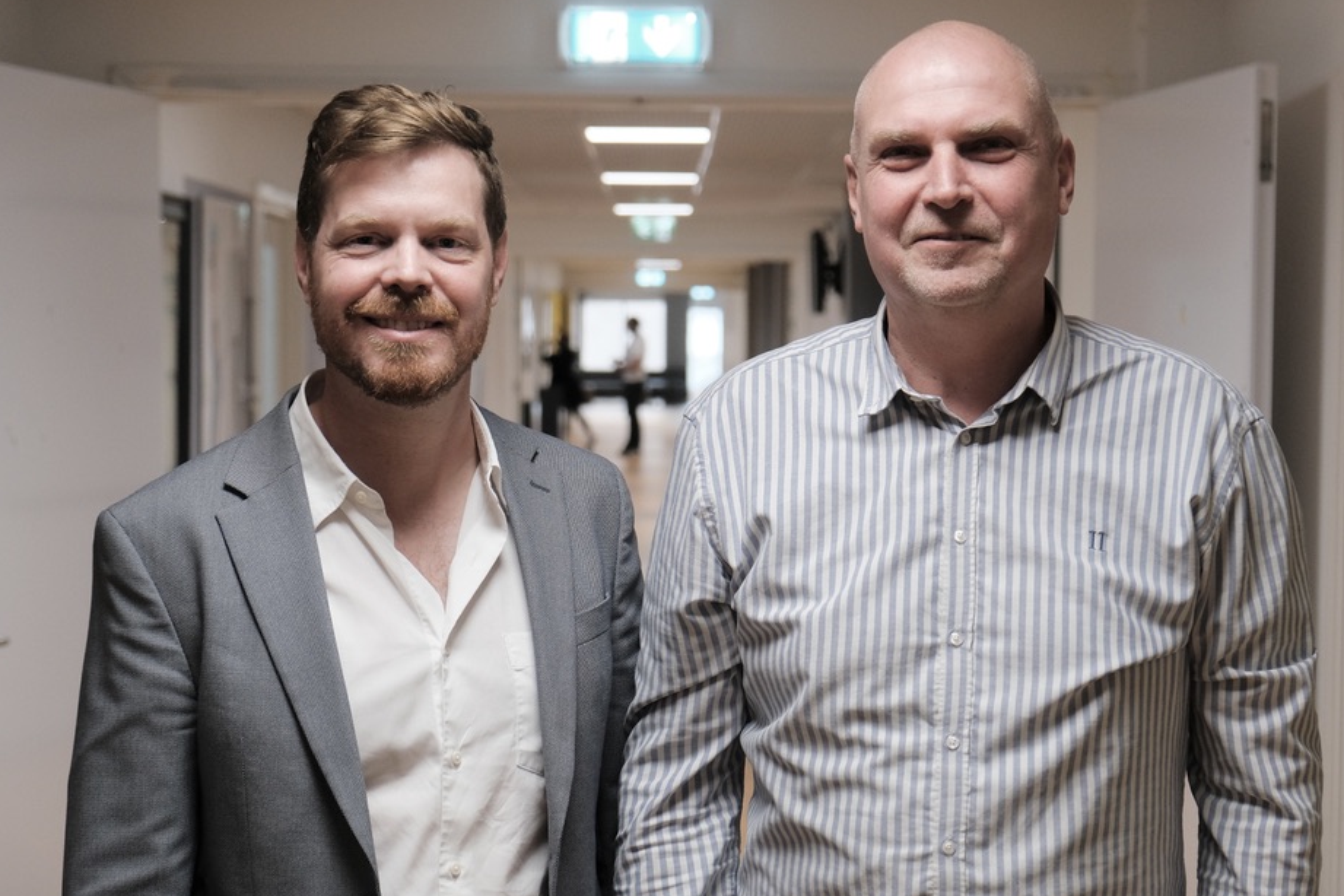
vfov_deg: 17.3
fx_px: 2949
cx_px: 708
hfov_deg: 25.7
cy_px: 486
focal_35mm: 79
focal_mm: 44.4
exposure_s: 1/125
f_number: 4
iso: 1600
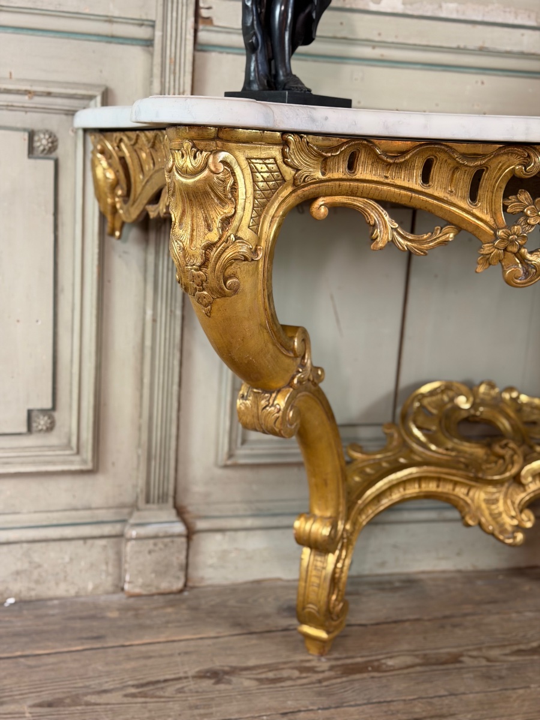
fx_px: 998
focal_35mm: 48
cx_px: 270
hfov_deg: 30.3
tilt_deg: -12.7
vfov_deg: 39.7
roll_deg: -2.3
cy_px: 360
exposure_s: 1/50
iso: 160
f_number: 1.78
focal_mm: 6.76
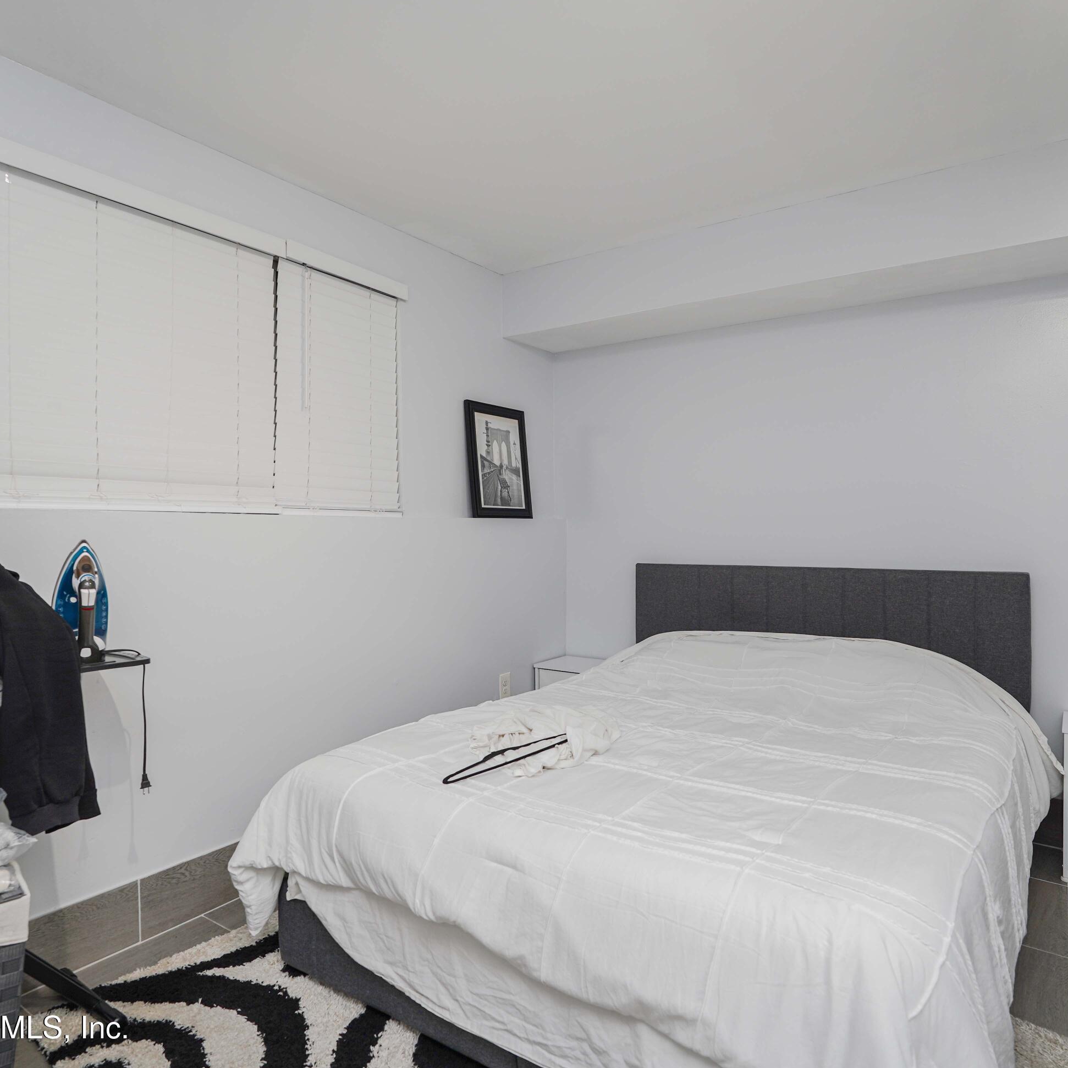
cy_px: 528
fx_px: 733
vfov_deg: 72.1
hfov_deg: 72.1
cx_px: 535
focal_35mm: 21
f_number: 4
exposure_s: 1/30
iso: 100
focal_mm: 16
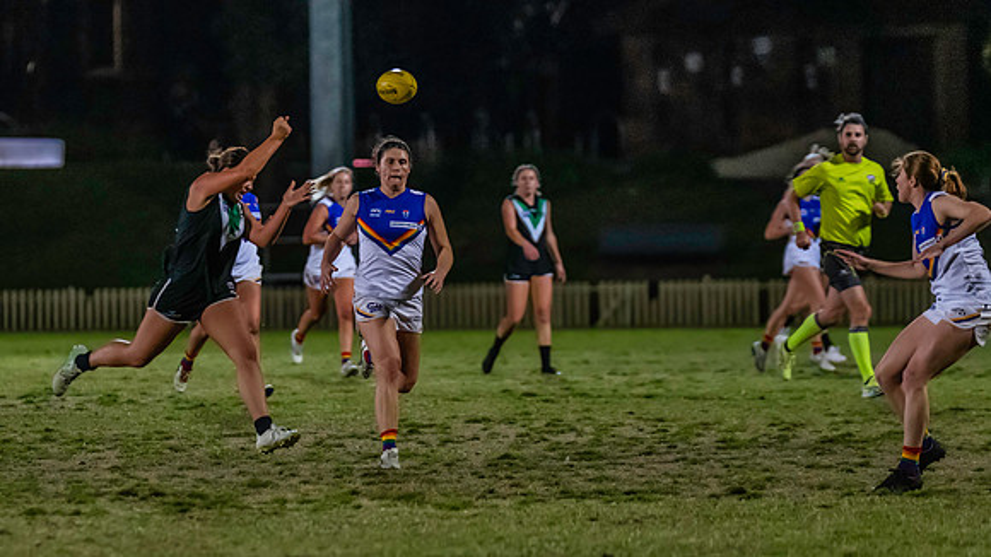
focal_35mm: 331
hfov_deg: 6.5
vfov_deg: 3.7
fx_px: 8708
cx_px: 261
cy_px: 324
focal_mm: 210
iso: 10000
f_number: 2.8
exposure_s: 1/1000
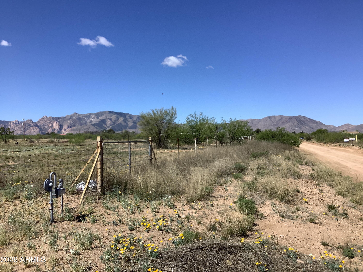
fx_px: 325
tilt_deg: -0.7
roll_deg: +0.5
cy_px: 136
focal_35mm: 31
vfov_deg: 45.4
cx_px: 182
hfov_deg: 58.4
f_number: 2.4
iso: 25
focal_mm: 3.3
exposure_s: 1/1773
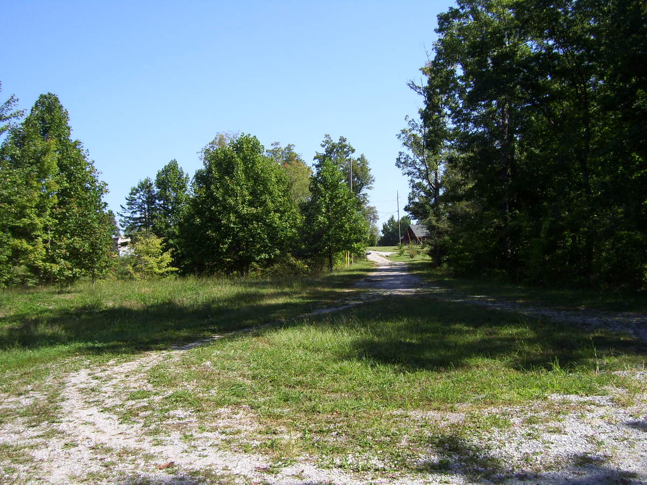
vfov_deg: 39.7
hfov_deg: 51.4
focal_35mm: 36
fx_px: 673
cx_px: 324
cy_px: 242
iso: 80
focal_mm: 6
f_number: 4.8
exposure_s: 1/250
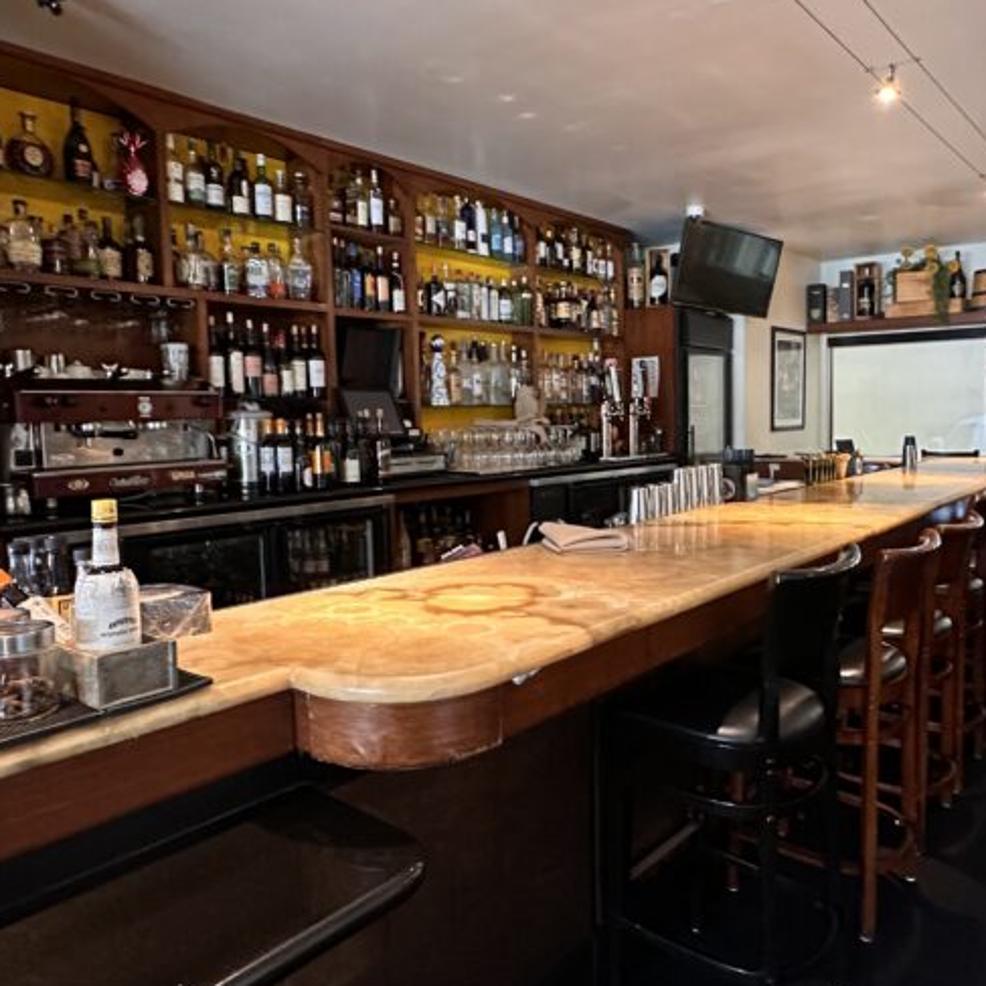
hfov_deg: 60.6
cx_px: 577
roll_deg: +1.0
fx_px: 838
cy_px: 478
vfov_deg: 60.9
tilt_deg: -4.8
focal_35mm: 26
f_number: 2.2
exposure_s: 1/60
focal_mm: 2.22
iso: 800
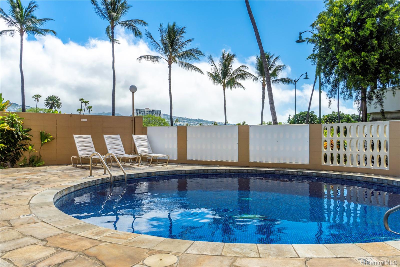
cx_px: 200
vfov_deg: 47.9
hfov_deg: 67.4
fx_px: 300
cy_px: 134
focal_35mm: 27
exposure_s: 1/400
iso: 200
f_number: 9
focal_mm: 18
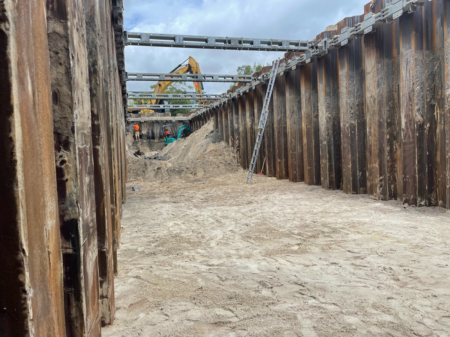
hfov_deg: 67.3
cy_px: 168
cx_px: 225
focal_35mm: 26
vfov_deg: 53.0
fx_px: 338
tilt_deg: -3.8
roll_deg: +2.4
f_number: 1.6
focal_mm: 4.2
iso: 32
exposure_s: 1/1383
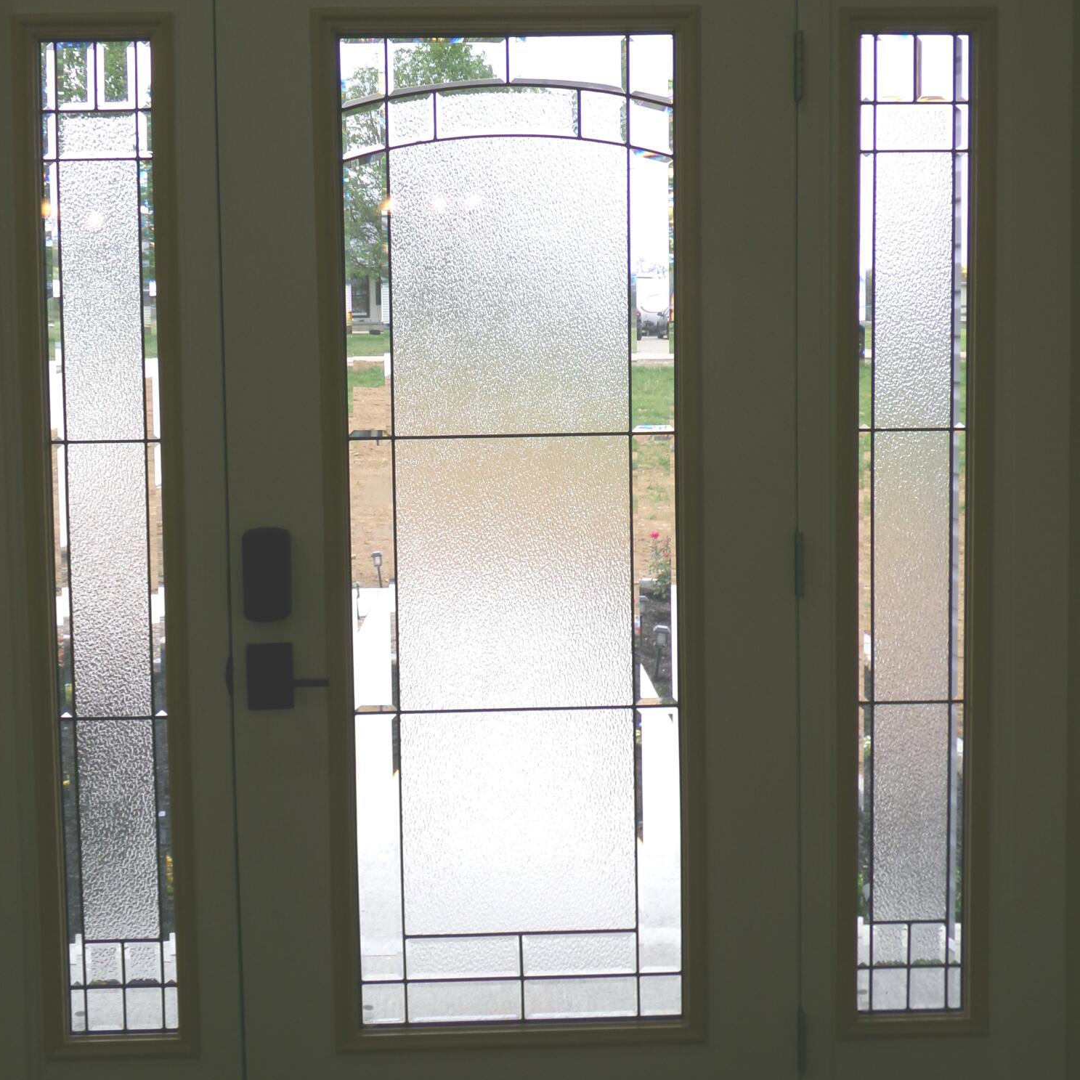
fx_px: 1553
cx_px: 538
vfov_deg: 38.2
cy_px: 431
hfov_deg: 38.3
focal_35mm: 44
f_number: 4
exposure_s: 1/150
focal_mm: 6.6
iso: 100
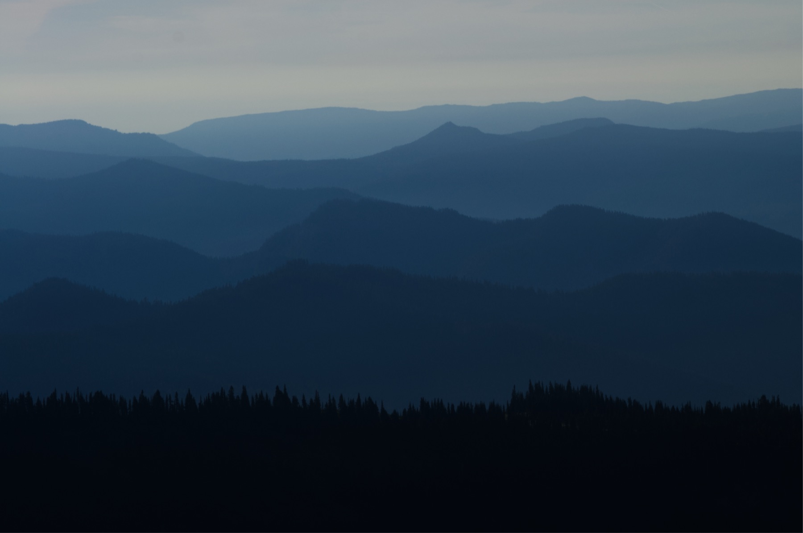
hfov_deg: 15.2
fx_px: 3007
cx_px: 402
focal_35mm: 135
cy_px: 266
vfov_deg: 10.1
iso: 100
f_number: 14
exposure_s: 1/250
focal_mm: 90
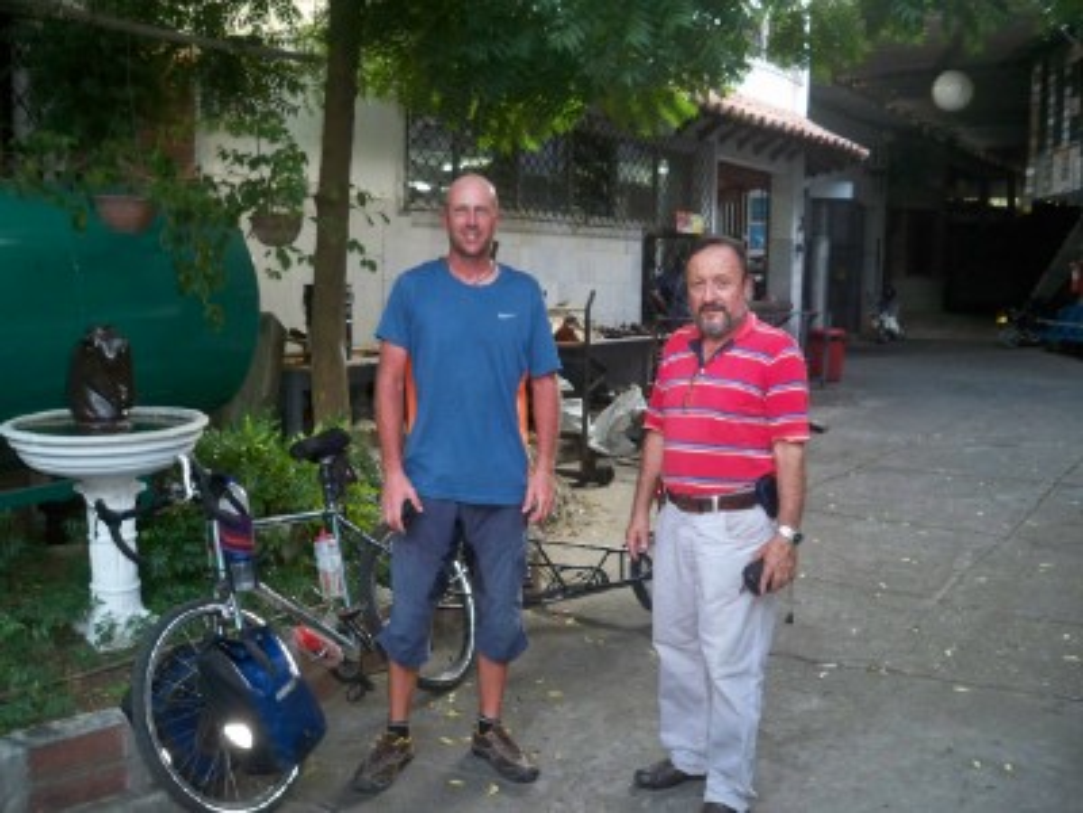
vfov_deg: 40.7
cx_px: 542
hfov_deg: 52.6
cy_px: 406
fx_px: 1095
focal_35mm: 35
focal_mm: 6.3
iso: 200
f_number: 3.1
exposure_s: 1/60
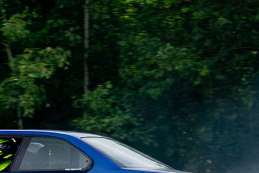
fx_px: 7025
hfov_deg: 2.1
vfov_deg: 1.4
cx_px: 130
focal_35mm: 976
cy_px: 126
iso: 640
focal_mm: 85
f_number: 3.5
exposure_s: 1/250
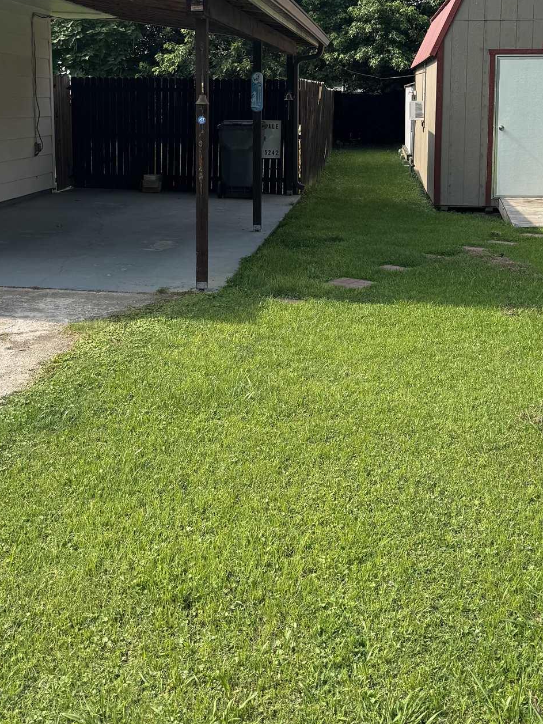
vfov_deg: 41.6
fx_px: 920
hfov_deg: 32.9
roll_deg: -0.6
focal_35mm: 44
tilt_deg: -5.8
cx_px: 279
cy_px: 175
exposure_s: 1/2833
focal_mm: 6.76
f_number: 1.78
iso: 80
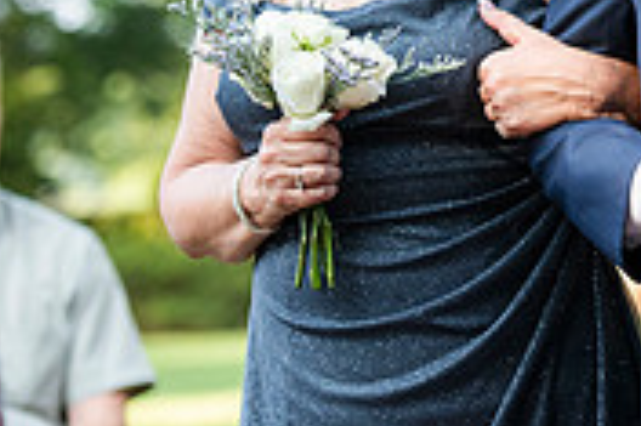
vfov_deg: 4.1
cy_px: -224
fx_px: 5870
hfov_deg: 6.2
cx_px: 648
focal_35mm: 330
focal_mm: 100
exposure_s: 1/500
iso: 640
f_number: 3.5
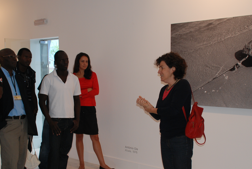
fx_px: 378
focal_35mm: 54
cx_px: 118
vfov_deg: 25.0
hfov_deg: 36.8
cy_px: 111
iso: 320
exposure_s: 1/60
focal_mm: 24
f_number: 4
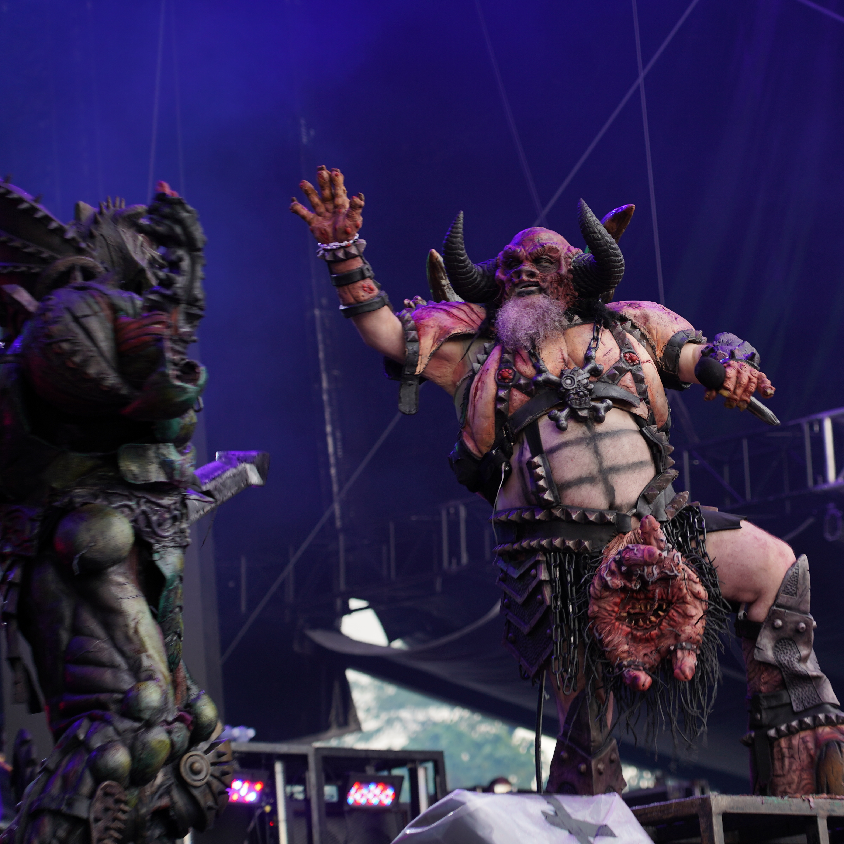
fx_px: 3007
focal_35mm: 109
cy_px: 423
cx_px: 613
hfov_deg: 15.9
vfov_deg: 16.0
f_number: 4
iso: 200
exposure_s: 1/125
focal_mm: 85
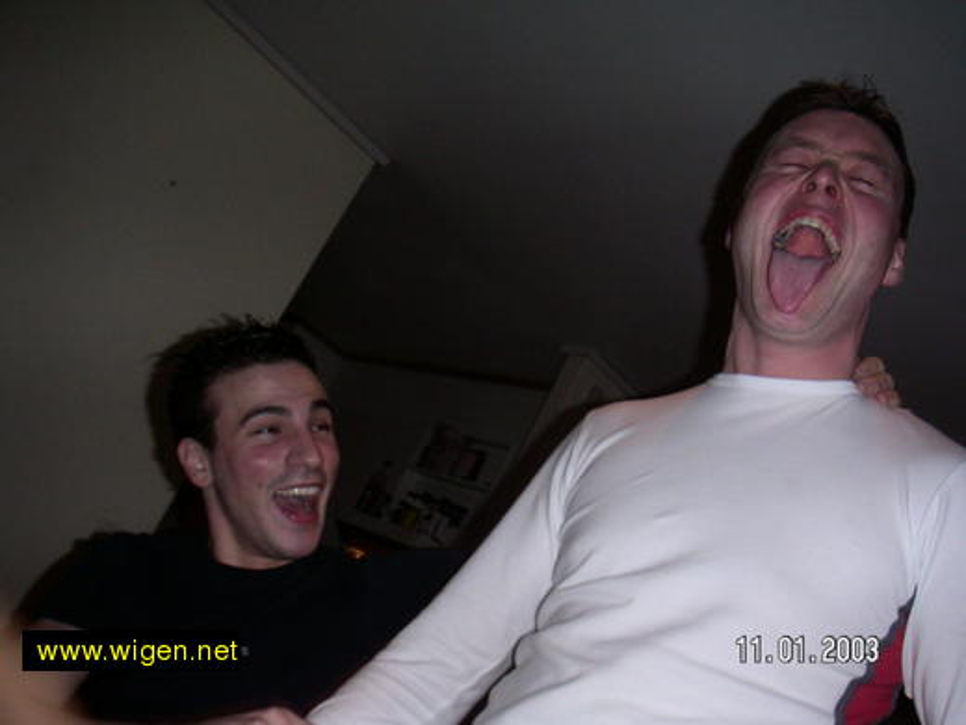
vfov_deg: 38.7
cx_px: 483
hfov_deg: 50.1
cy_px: 362
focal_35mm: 37
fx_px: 1033
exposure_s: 1/50
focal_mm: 5.7
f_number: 2.8
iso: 160
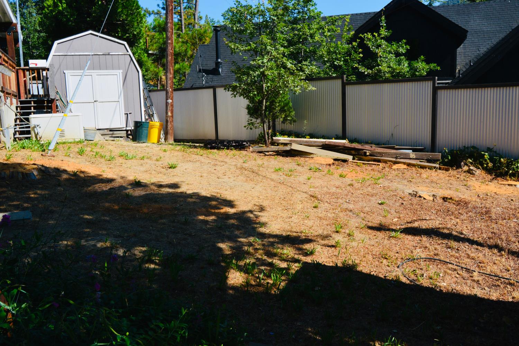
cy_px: 173
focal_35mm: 34
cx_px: 260
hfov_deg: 55.1
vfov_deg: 38.4
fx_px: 497
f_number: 10
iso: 200
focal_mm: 23
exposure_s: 1/320
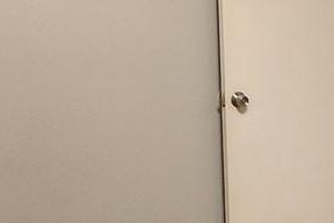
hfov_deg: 24.9
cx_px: 376
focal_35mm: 75
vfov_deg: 18.1
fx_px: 696
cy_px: 158
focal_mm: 1.74
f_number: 2.2
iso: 400
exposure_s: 1/60
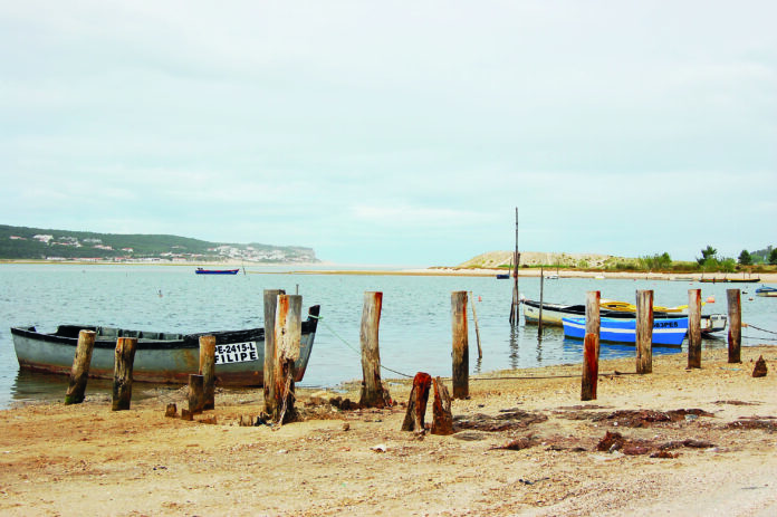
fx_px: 971
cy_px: 258
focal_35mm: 45
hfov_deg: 43.6
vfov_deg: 29.8
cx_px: 388
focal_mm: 30
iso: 400
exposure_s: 1/500
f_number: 13
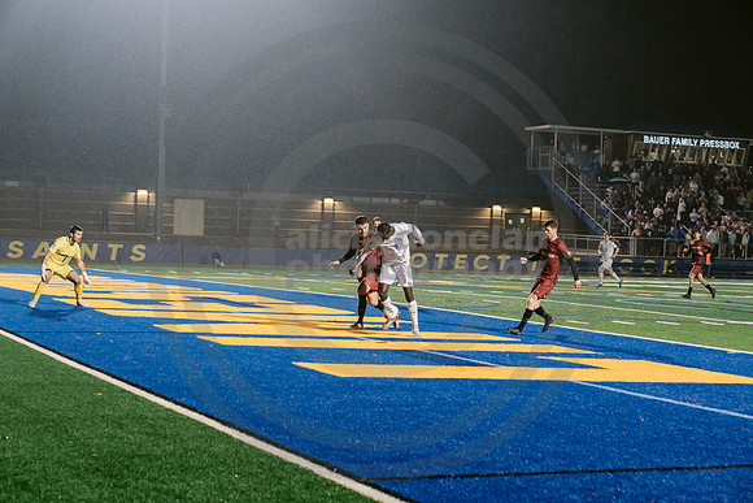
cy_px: 252
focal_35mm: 70
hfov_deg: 28.8
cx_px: 376
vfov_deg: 19.5
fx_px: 1464
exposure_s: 1/200
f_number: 4.5
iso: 2500
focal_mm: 70
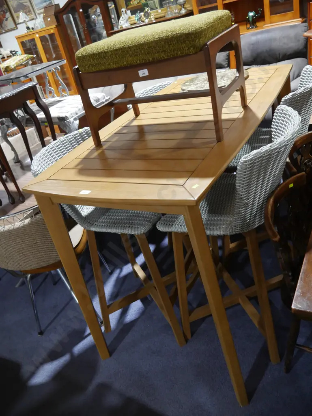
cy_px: 208
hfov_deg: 49.8
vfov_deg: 63.4
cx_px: 156
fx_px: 336
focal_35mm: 28
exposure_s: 1/60
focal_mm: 14
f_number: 3.5
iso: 1000
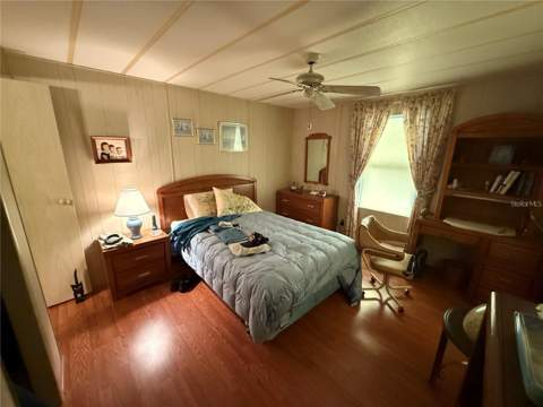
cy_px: 204
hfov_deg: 102.1
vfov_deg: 85.7
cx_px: 272
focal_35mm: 14
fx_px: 220
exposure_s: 1/60
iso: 1250
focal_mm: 2.22
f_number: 2.2
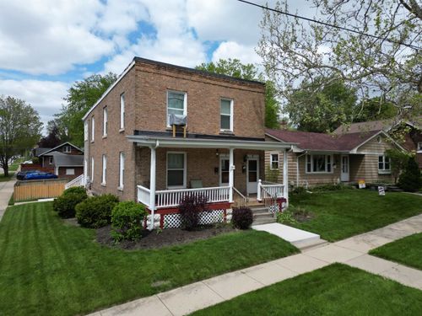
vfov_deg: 56.8
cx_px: 211
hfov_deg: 71.6
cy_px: 158
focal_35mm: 24
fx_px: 293
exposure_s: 1/2500
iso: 100
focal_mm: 6.72
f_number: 1.7
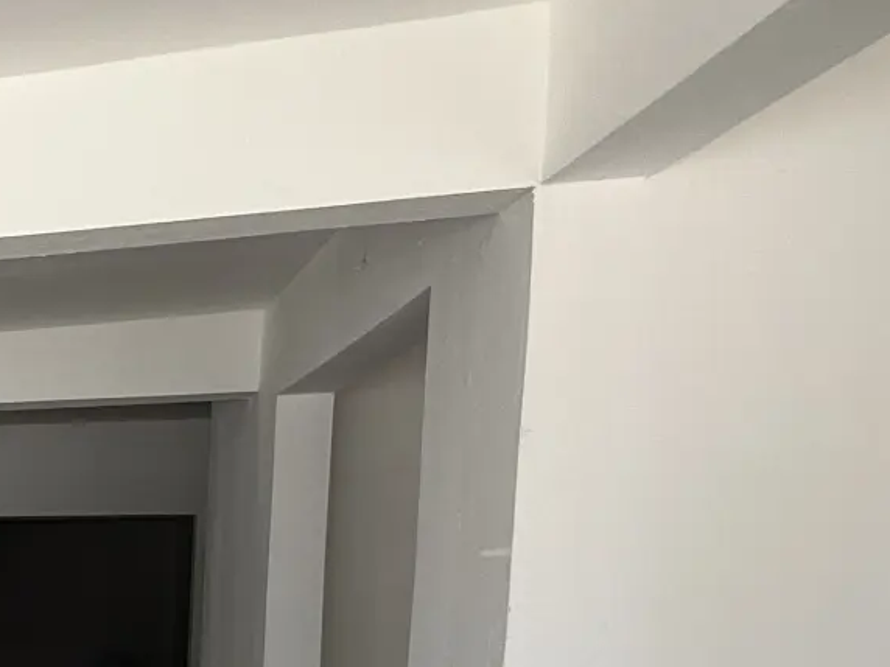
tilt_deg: -2.8
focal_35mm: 47
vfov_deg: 28.9
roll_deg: -0.6
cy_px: 672
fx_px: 1208
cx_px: -415
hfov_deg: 28.2
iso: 50
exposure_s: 1/182
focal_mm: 2.22
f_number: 2.2
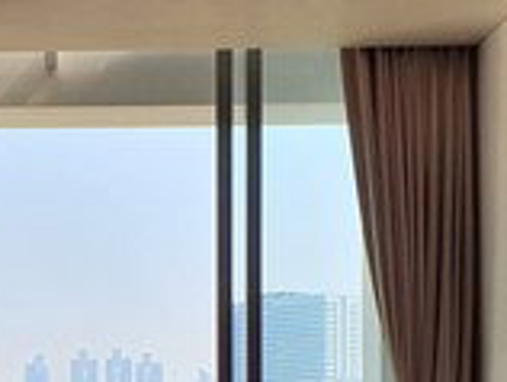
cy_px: 437
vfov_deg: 13.8
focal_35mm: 105
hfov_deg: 18.4
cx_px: 58
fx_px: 1540
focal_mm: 4.32
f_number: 2.4
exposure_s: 1/456
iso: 50
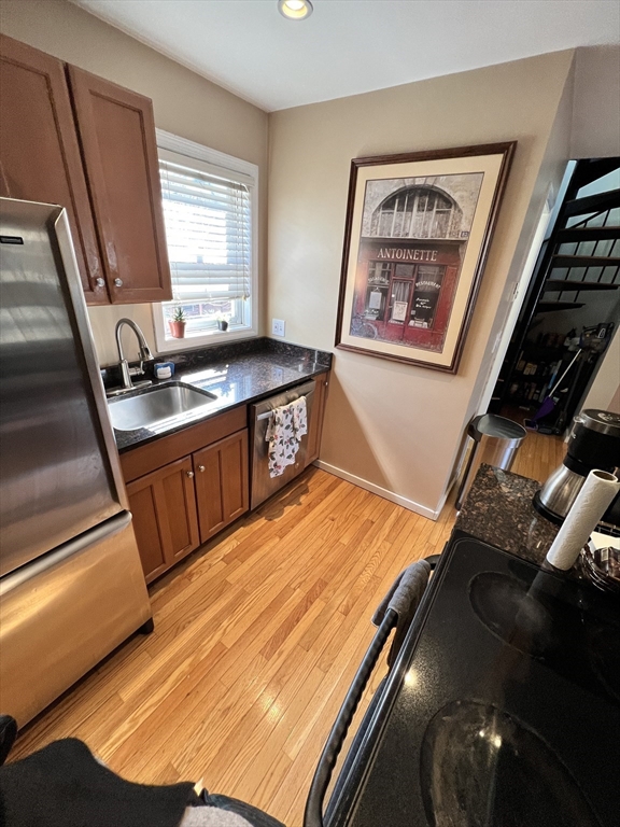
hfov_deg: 89.9
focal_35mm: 13
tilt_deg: -25.5
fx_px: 310
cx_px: 310
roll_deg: -3.1
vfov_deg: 106.2
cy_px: 414
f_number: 1.8
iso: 125
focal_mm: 1.57
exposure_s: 1/120
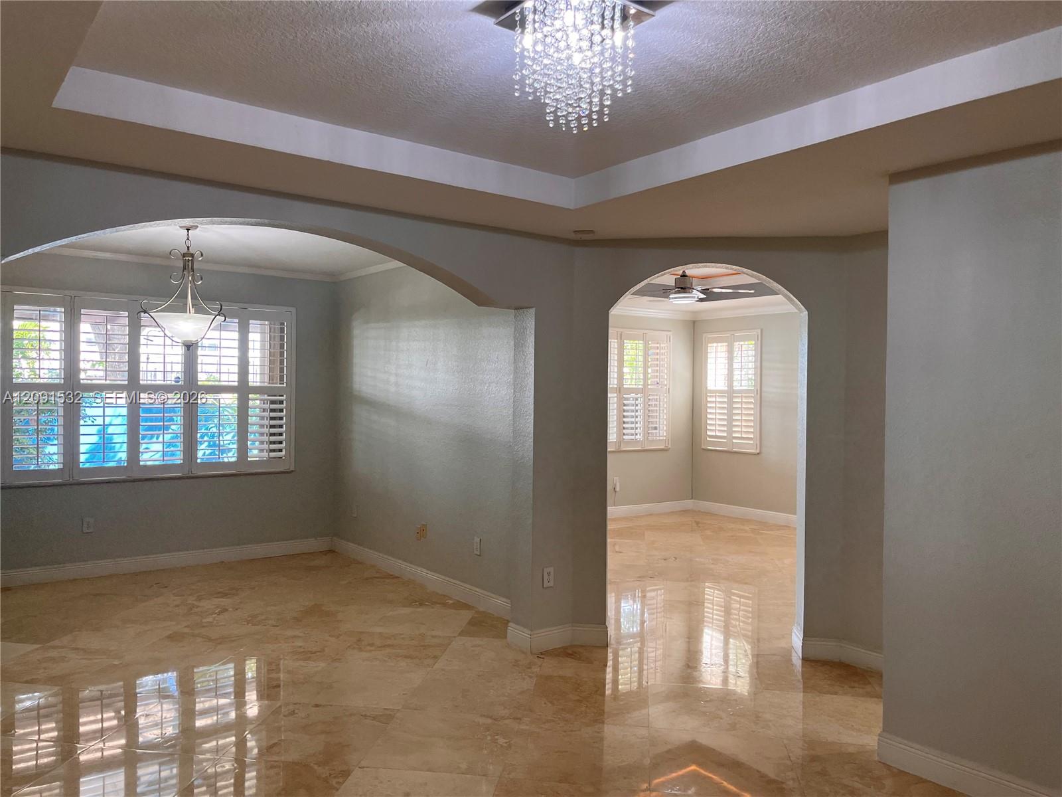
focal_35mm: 26
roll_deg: -1.2
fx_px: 798
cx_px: 531
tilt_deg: -0.8
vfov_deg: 53.1
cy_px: 398
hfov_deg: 67.3
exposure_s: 1/120
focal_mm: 5.1
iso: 80
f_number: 1.6
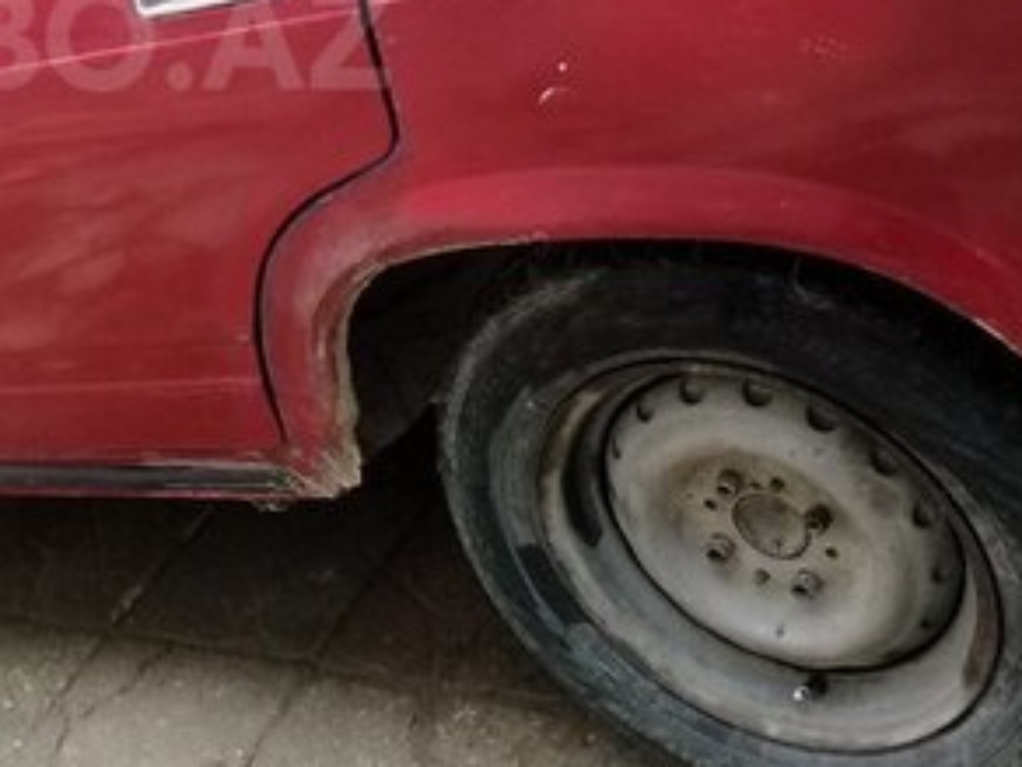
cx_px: 32
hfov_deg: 26.5
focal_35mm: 70
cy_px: 37
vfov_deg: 20.5
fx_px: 2067
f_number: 2.2
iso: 64
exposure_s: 1/124
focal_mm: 3.3
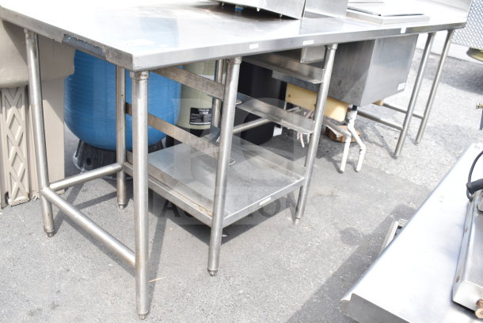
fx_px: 443
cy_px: 162
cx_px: 242
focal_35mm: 33
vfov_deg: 40.0
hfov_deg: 57.2
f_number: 5.6
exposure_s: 1/125
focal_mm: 22
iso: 200
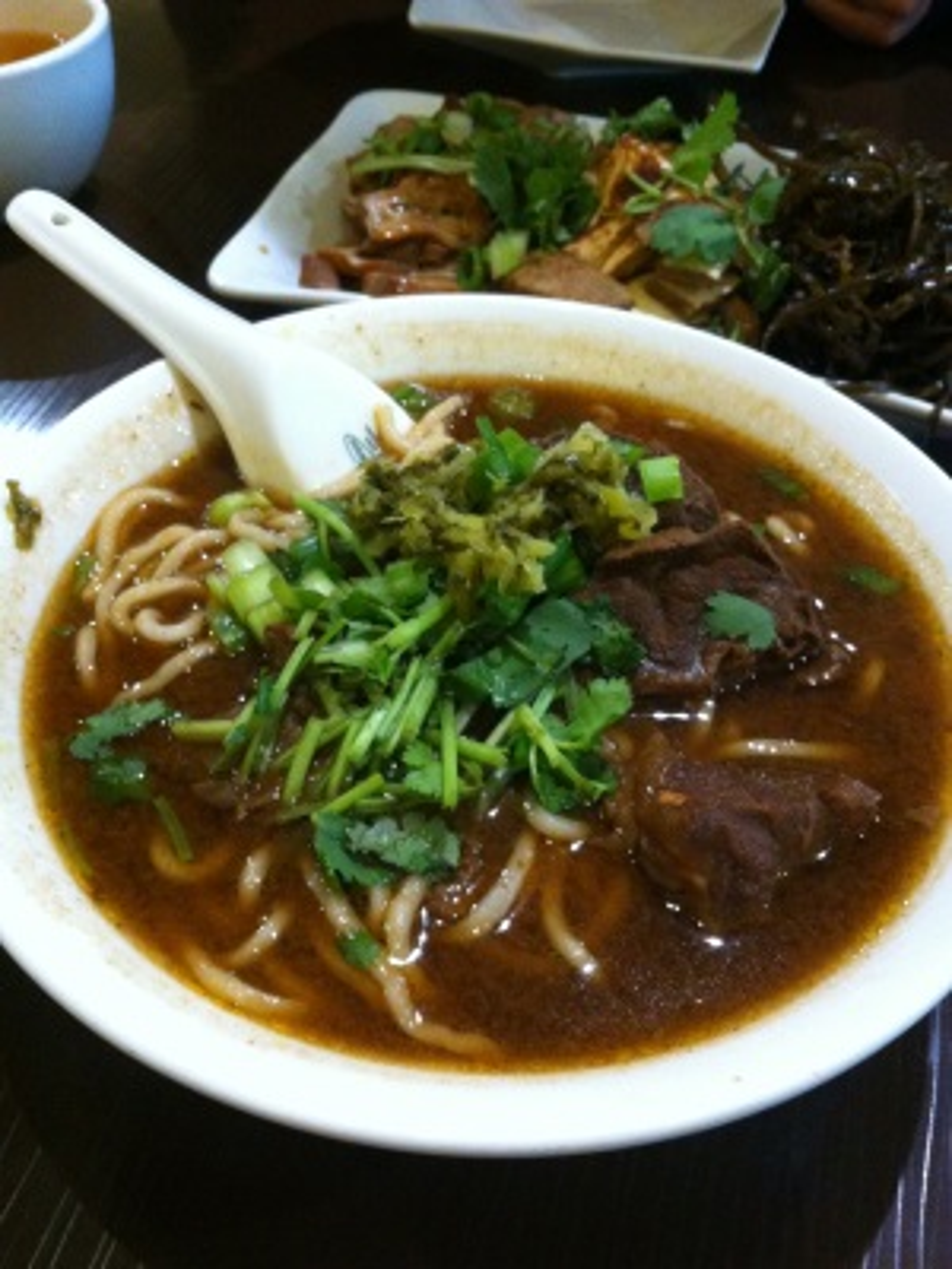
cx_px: 476
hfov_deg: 40.7
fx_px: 1283
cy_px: 634
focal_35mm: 35
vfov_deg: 52.6
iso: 500
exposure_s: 1/15
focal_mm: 3.85
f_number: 2.8
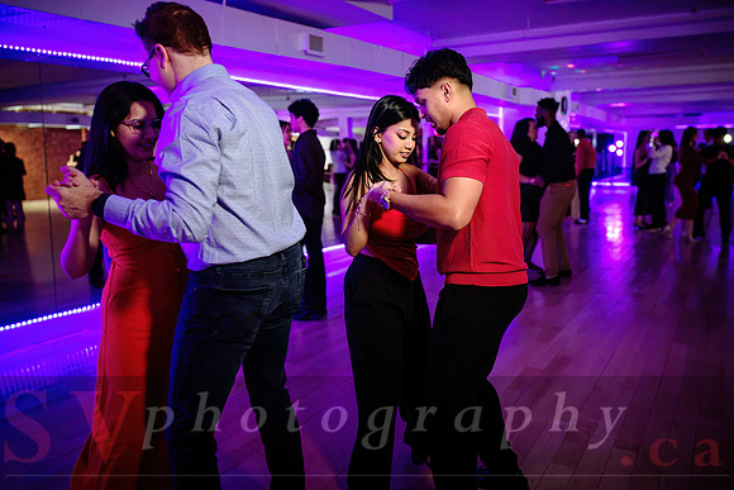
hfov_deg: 62.5
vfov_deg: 44.1
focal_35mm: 30
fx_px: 605
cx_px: 345
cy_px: 231
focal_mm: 28
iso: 2000
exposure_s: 1/160
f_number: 2
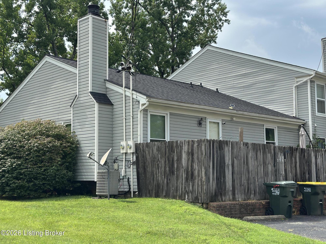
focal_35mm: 48
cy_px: 122
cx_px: 163
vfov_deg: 30.3
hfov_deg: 39.7
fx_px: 452
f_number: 1.78
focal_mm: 6.86
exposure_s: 1/3472
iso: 100
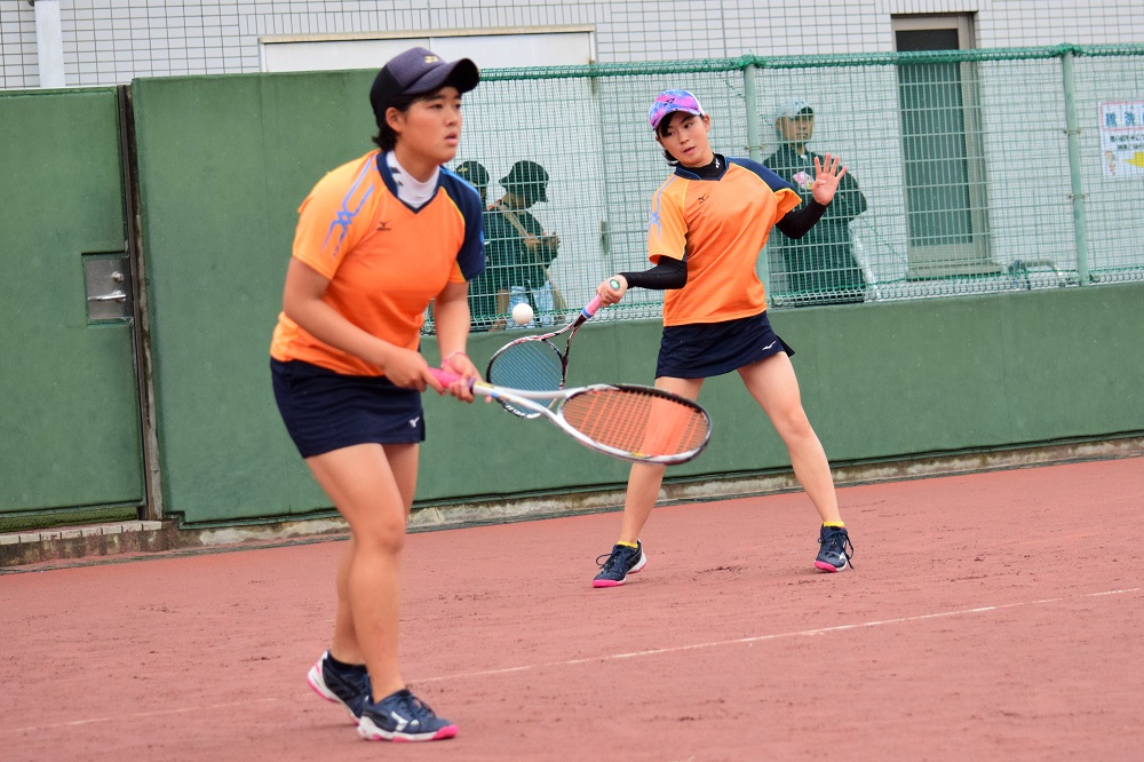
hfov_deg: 17.1
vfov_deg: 11.4
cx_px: 572
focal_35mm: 120
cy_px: 381
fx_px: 3812
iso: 1000
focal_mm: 80
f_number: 4.5
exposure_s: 1/2000
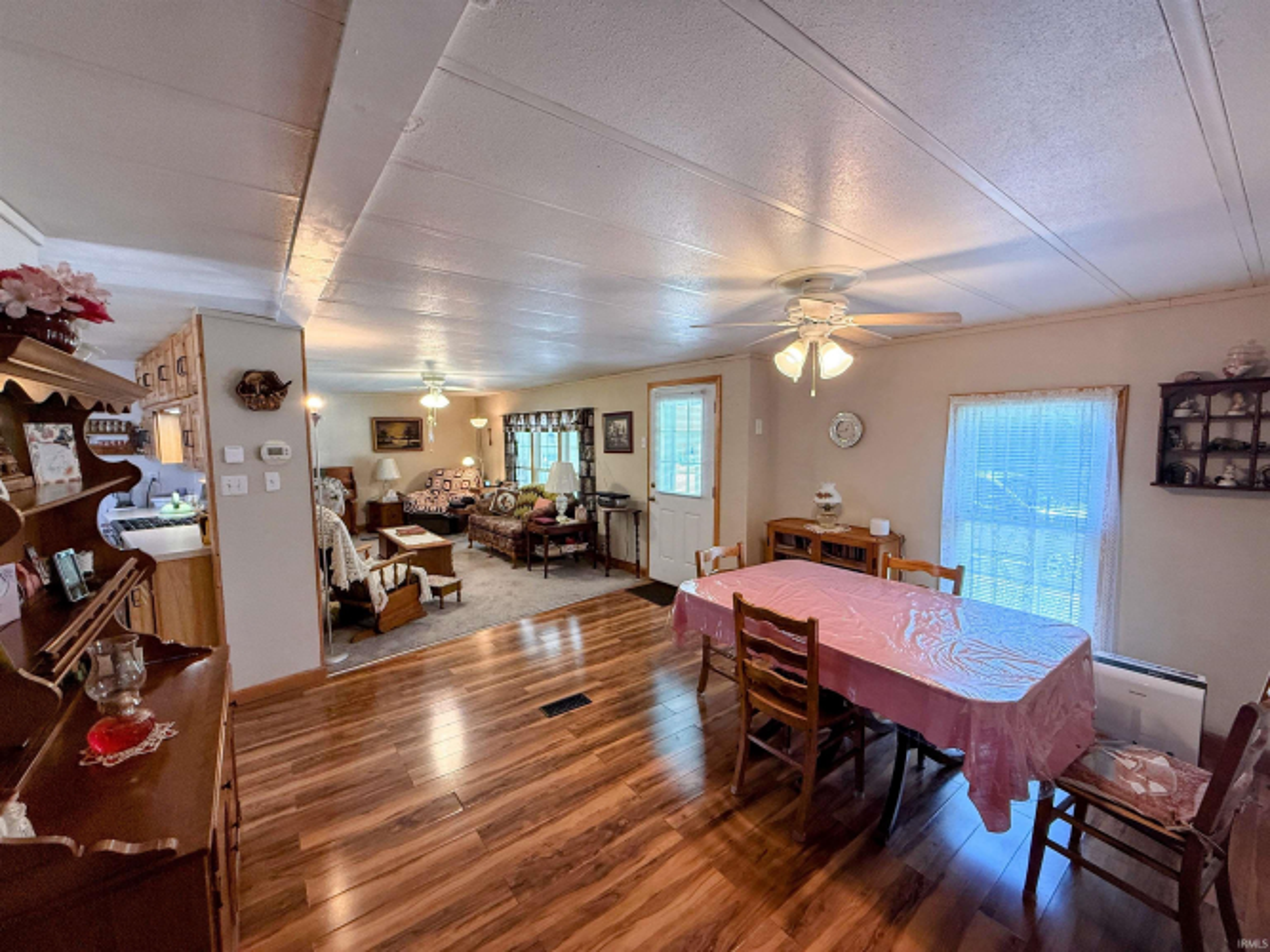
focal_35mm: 14
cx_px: 635
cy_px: 476
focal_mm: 2.22
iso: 320
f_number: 2.2
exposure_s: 1/120
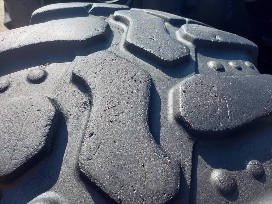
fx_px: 196
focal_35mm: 25
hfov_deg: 69.4
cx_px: 136
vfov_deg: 54.9
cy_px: 102
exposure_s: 1/377
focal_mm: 4.65
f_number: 1.8
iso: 50
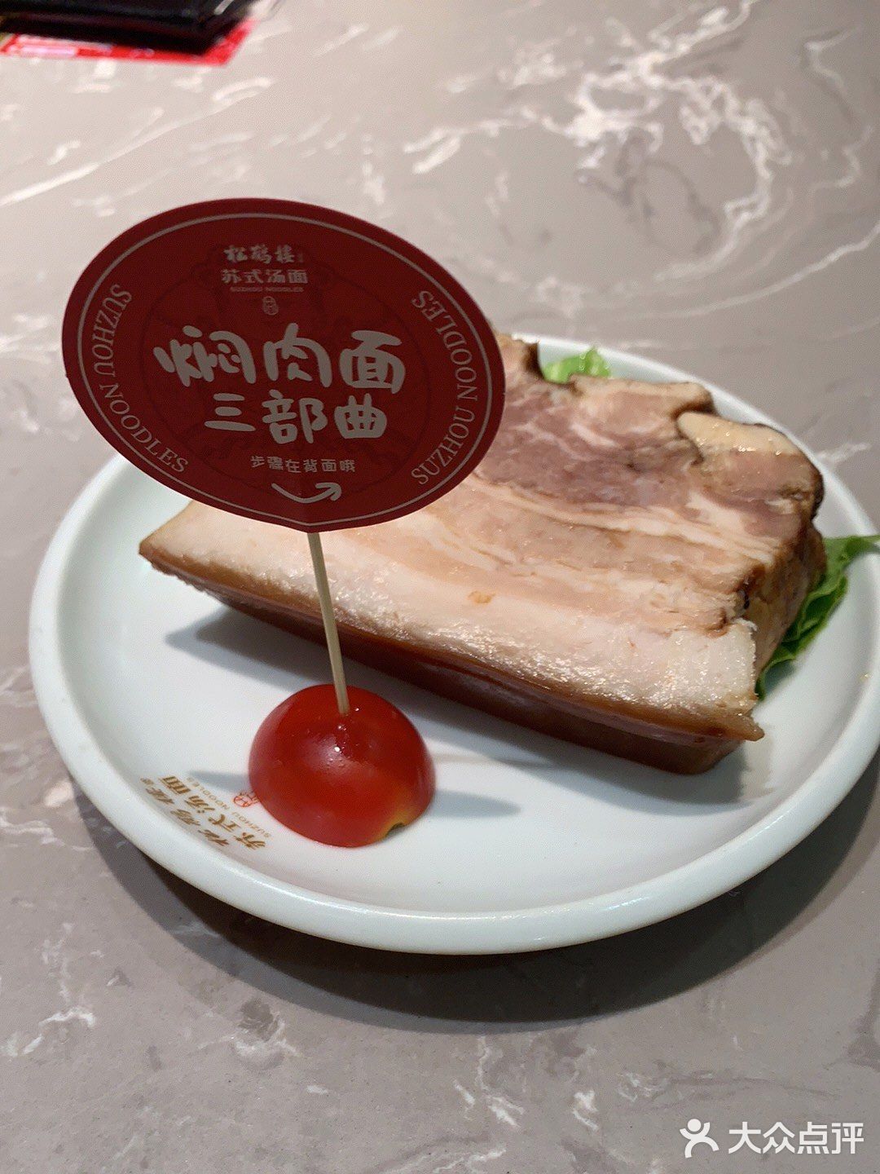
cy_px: 587
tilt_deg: -51.0
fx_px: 2034
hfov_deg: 24.4
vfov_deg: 32.2
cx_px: 440
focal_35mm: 60
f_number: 1.8
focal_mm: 4.25
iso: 32
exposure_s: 1/60
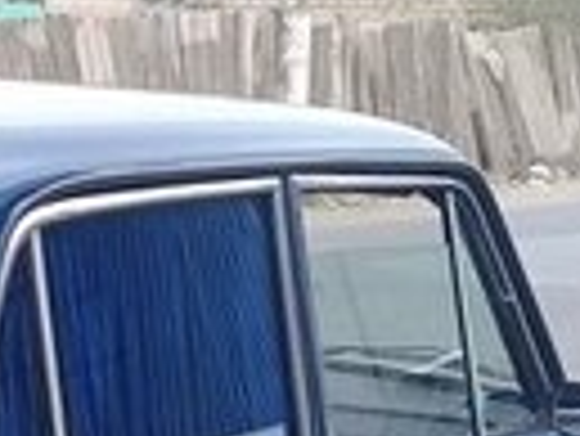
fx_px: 2667
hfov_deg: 12.1
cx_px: -135
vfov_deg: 9.1
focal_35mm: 159
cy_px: 699
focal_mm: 3.3
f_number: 2.2
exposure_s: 1/245
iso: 50
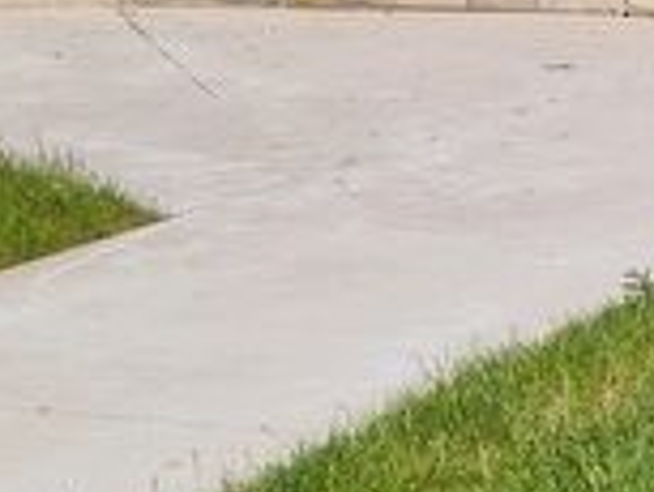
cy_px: 599
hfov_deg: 12.6
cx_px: 1594
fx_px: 2269
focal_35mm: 120
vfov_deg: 12.1
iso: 100
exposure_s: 1/1882
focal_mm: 5.56
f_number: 1.8
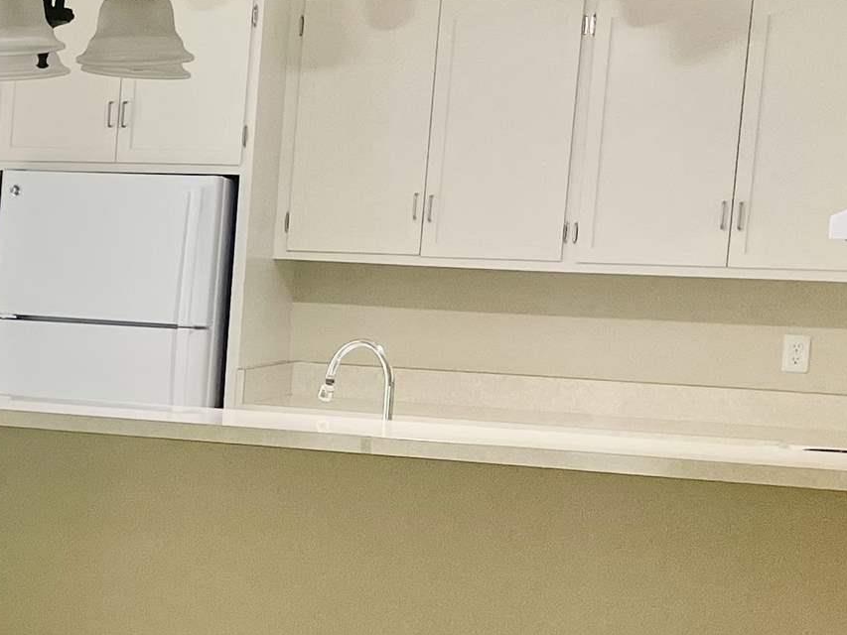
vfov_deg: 16.3
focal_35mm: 90
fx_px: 2202
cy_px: 517
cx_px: -326
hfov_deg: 19.6
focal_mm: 5.1
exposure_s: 1/120
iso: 125
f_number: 1.6
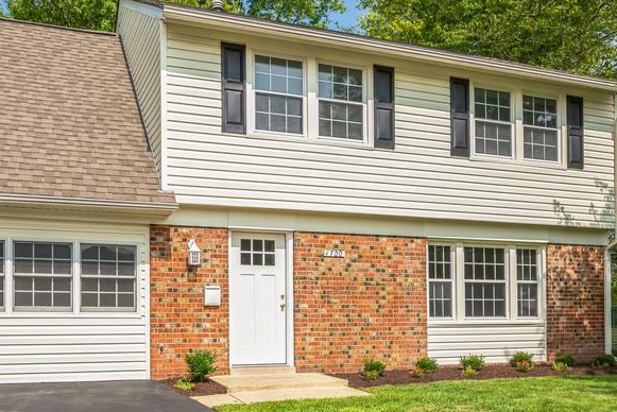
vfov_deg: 35.9
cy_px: 232
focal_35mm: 37
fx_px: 634
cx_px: 276
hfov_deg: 51.8
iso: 100
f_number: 7.1
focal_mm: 21
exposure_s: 1/400
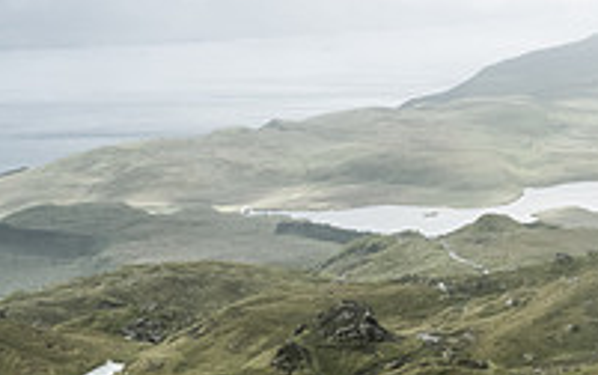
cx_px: 788
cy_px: 234
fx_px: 1680
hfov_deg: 18.7
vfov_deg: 12.7
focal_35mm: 103
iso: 1250
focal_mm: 35
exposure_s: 1/100
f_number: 18
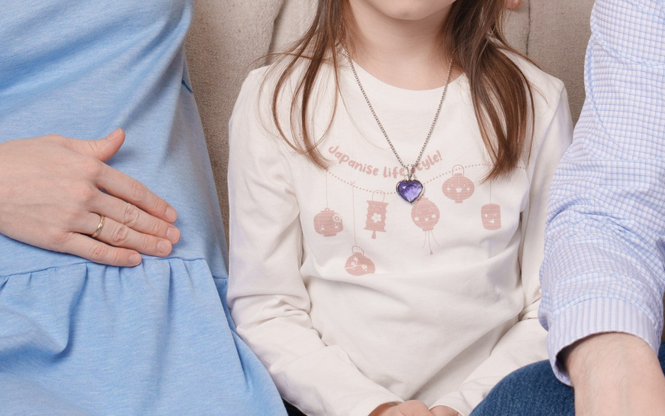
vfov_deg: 9.1
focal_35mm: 144
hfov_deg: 14.5
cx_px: 401
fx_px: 2610
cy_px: 37
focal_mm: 48
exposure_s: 1/30
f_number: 5.6
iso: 320
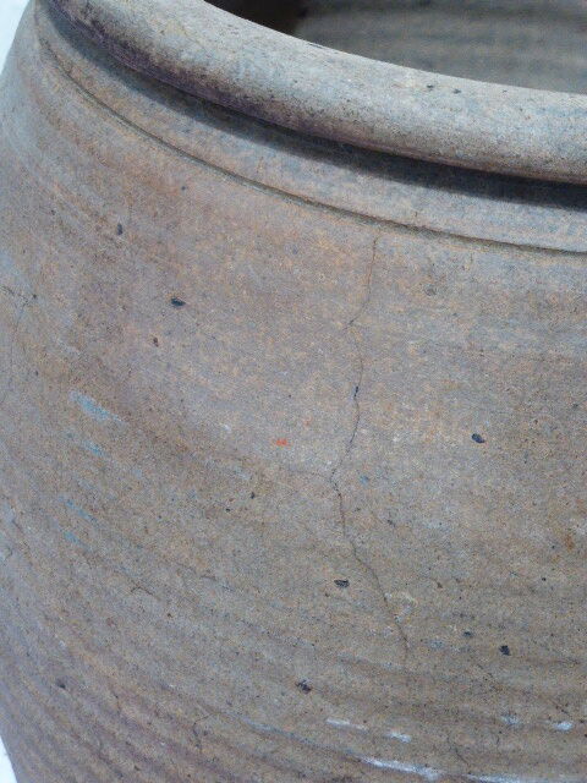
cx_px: 294
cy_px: 392
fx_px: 2464
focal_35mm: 109
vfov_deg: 18.0
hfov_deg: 13.6
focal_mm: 19.4
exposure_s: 1/60
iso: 400
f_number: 5.3
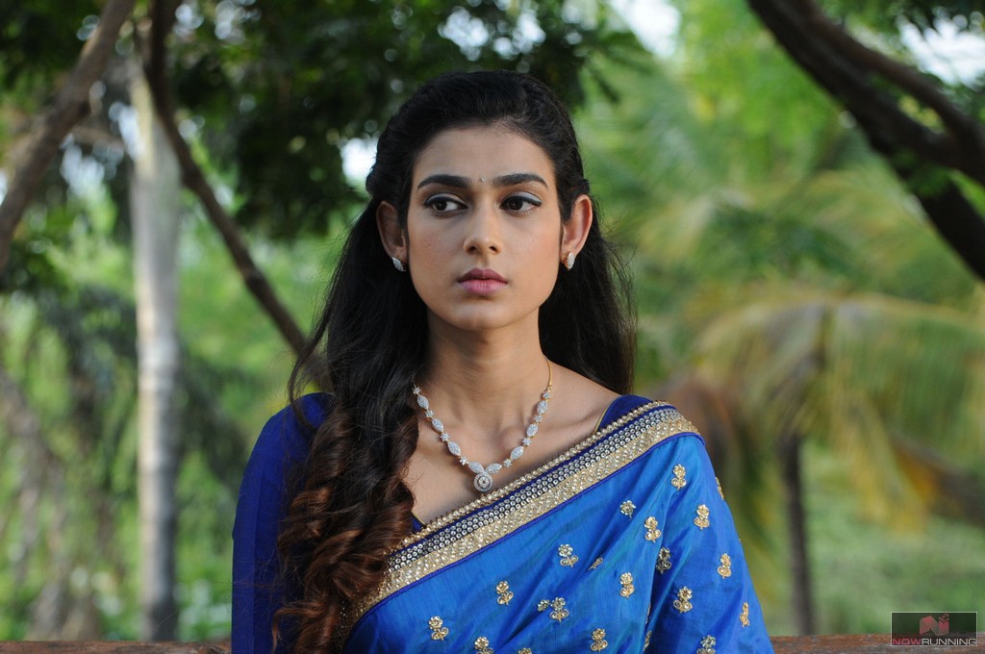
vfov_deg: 9.9
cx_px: 492
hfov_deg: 14.9
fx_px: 3771
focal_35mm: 138
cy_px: 327
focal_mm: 92
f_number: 5.6
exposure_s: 1/320
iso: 500
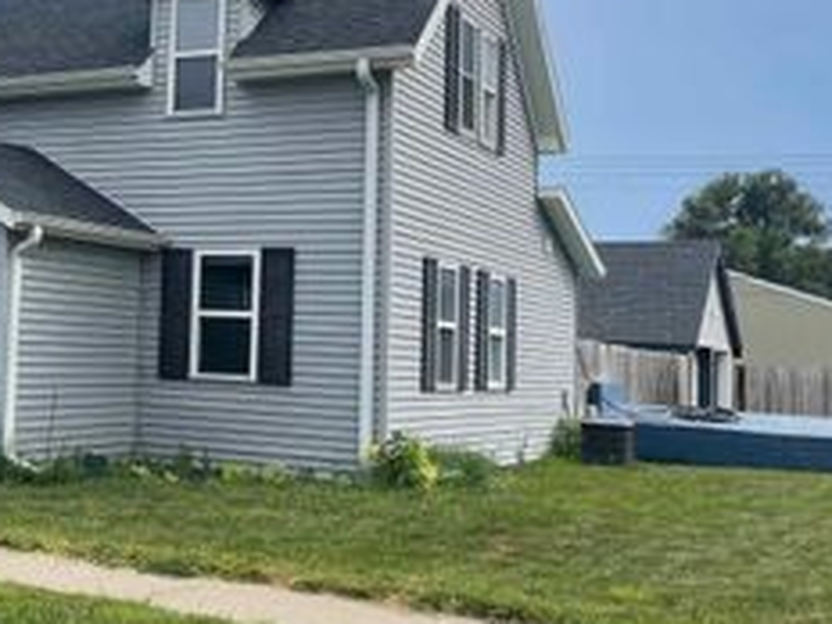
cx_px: 100
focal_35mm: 56
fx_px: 1346
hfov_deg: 32.8
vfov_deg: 26.0
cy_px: 213
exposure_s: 1/2212
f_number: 1.6
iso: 32
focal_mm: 4.2
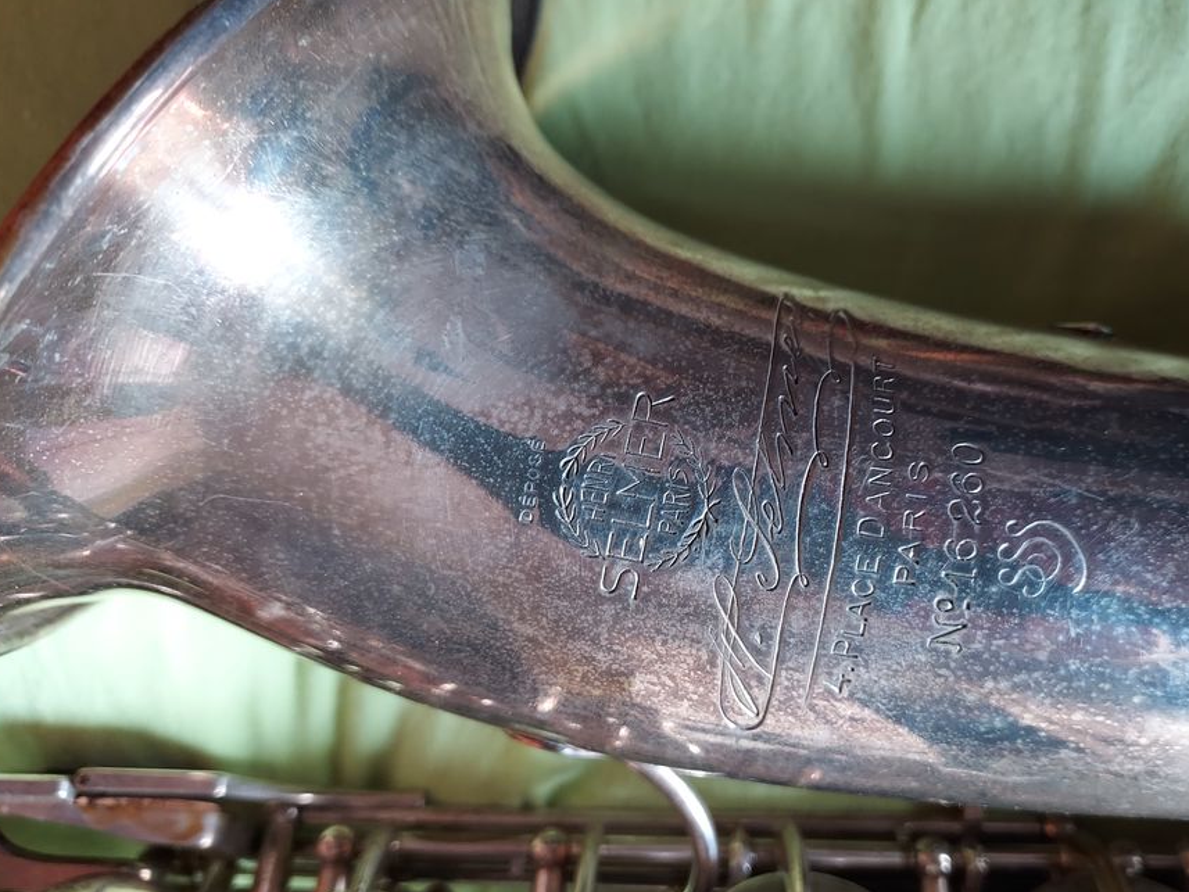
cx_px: 674
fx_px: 962
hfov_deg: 63.2
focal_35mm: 28
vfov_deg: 49.7
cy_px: 484
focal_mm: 4.6
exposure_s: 1/33
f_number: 1.8
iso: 320
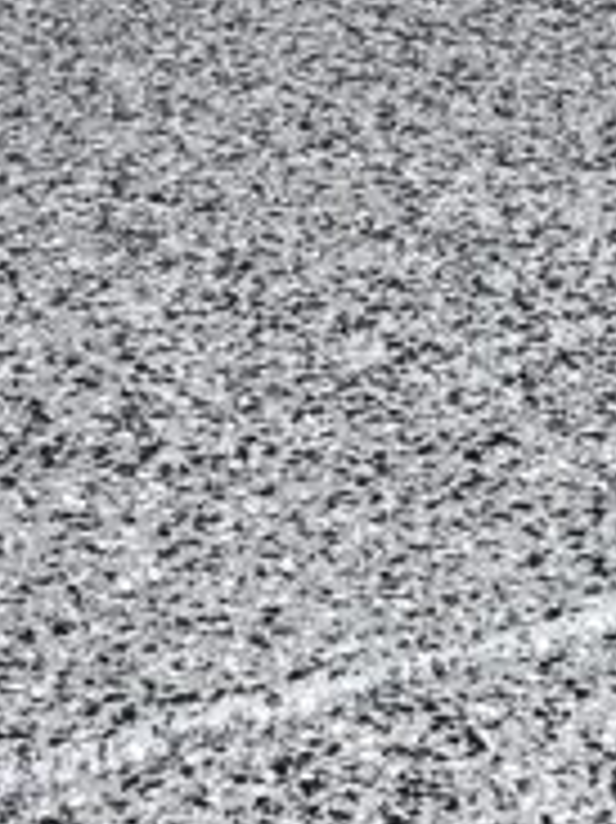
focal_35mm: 129
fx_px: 3064
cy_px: 315
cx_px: 477
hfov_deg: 11.4
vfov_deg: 15.3
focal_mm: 5.4
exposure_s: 1/722
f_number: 1.8
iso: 80
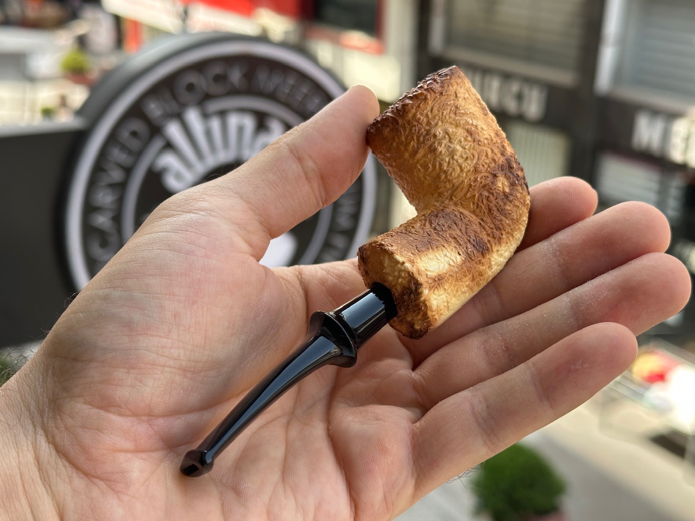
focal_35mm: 48
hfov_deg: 39.7
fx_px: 964
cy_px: 260
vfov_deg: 30.3
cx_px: 348
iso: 64
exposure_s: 1/458
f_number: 1.78
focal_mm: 6.86
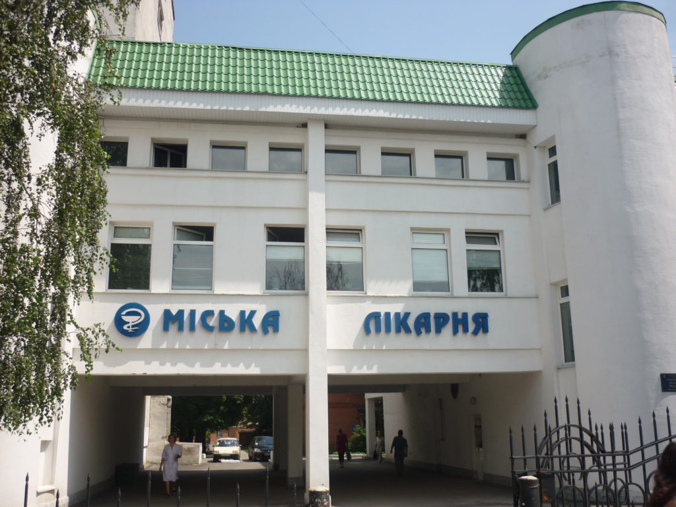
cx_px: 338
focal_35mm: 33
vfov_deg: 42.9
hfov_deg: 55.4
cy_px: 254
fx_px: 644
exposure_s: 1/160
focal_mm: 5.5
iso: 80
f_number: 8
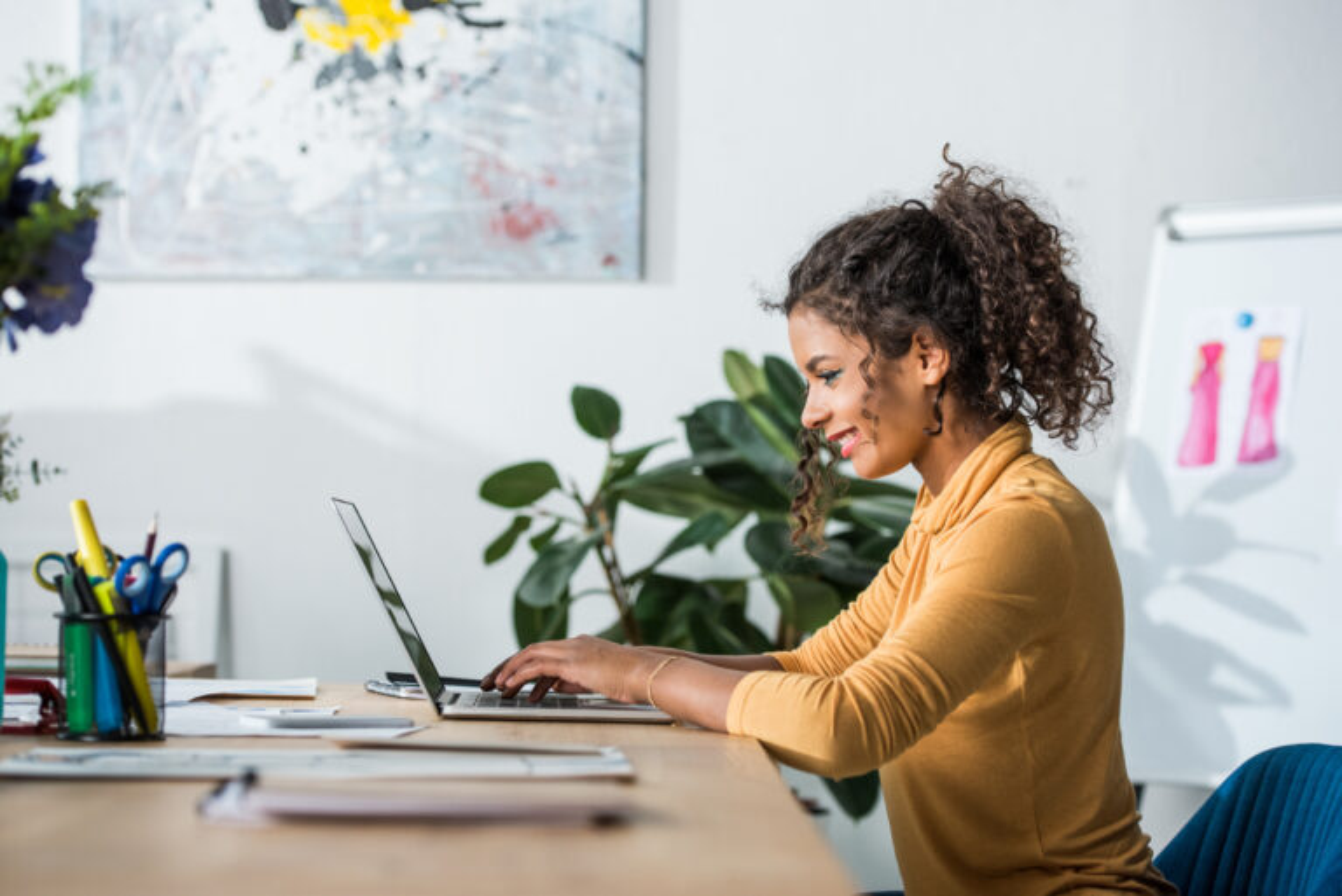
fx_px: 3170
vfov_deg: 16.1
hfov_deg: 23.9
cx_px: 671
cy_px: 448
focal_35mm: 85
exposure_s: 1/200
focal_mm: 85
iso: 640
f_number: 4
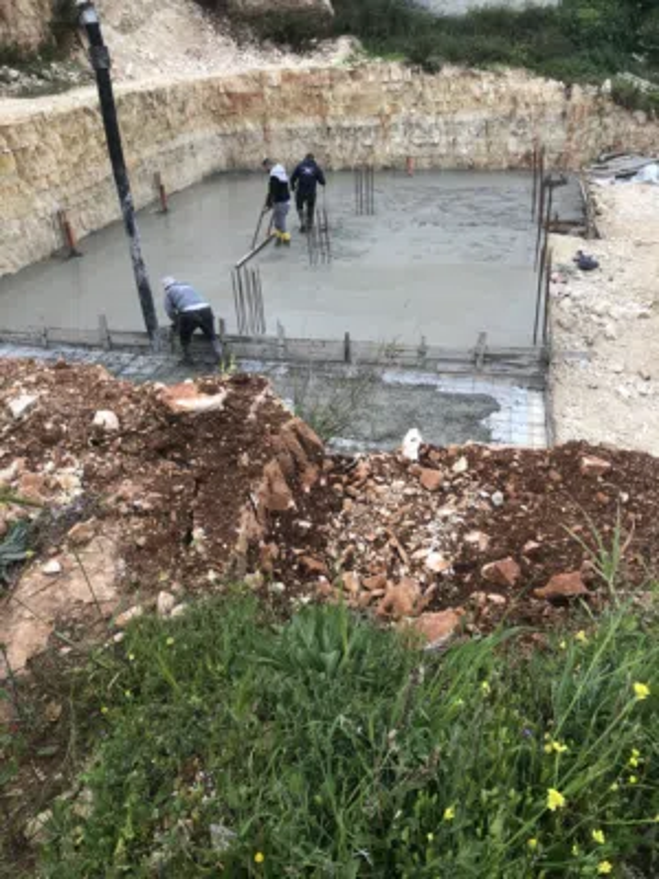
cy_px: 440
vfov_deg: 63.4
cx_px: 330
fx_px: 711
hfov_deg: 49.7
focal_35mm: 28
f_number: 1.8
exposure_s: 1/120
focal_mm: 4
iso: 40
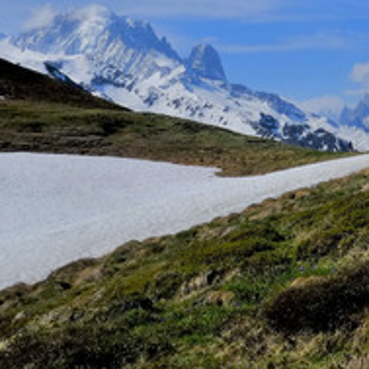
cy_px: 78
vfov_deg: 23.4
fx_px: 880
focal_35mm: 73
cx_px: 472
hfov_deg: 21.5
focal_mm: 18
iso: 400
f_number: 16
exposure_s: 1/800
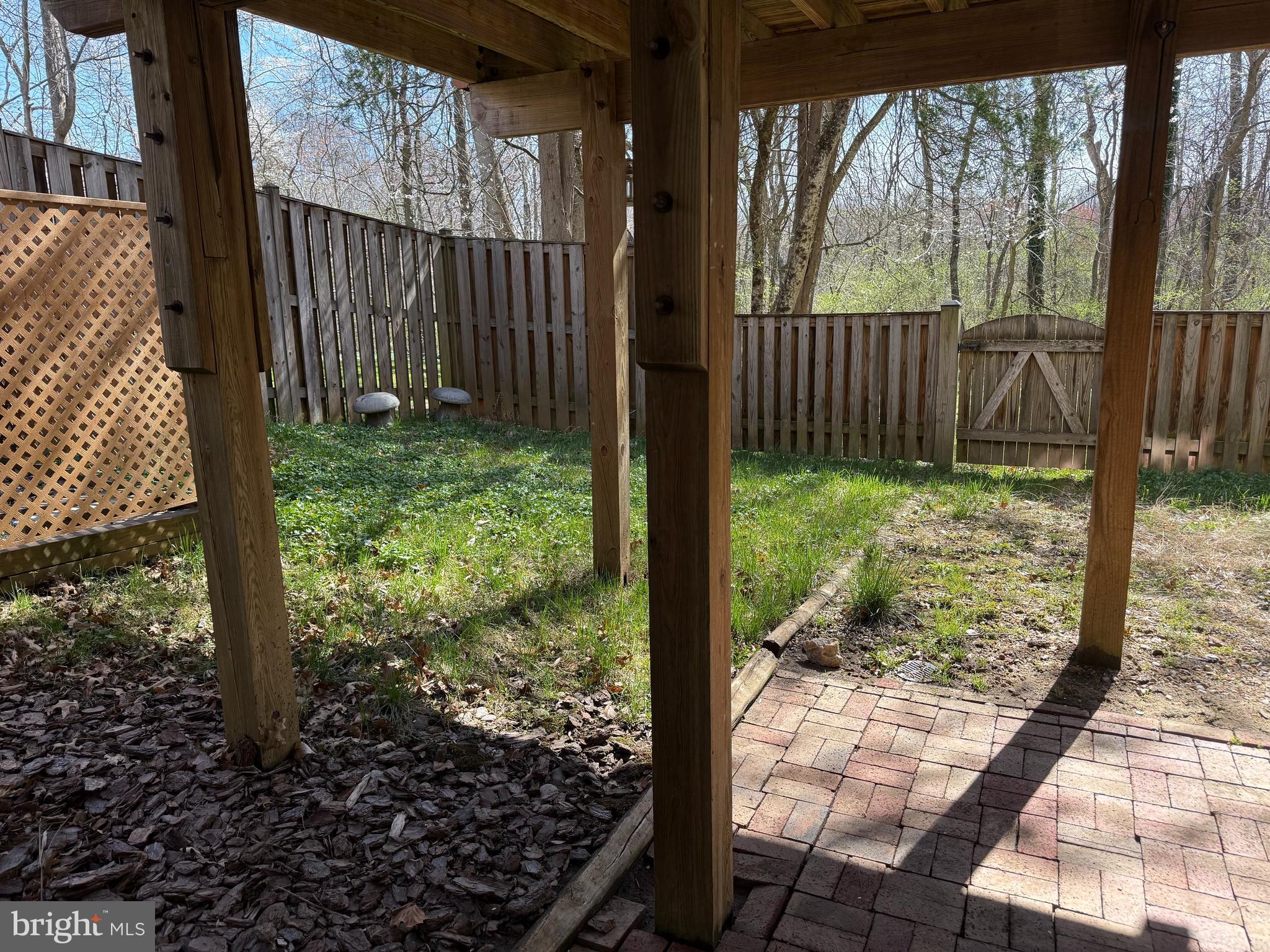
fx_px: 881
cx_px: 635
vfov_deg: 56.8
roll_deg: +1.1
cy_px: 476
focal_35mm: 24
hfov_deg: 71.6
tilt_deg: -11.3
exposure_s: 1/796
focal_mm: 6.76
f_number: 1.78
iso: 100
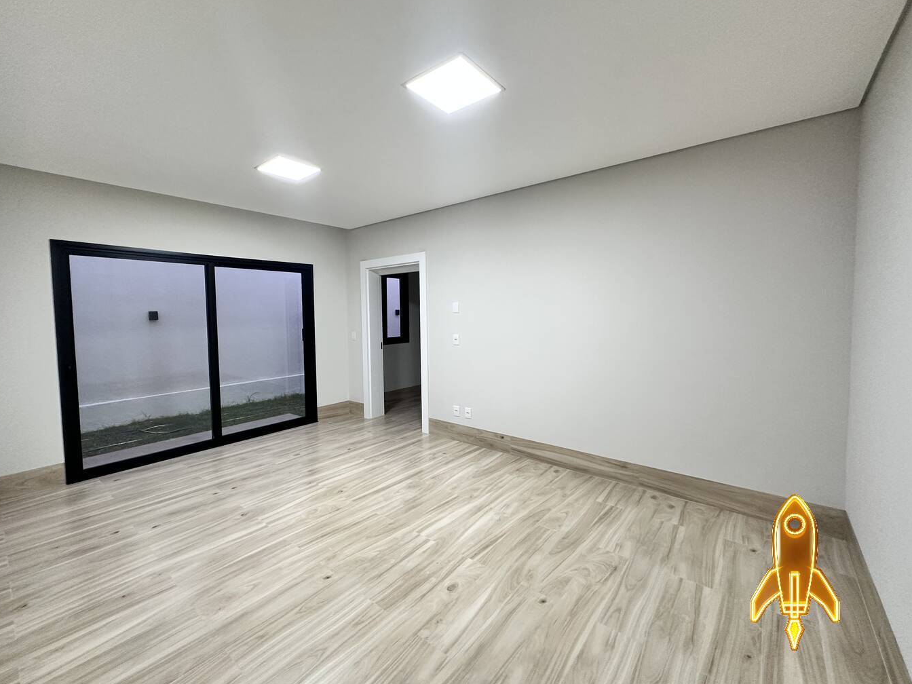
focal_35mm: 15
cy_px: 335
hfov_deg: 98.1
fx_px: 395
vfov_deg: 81.7
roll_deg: +0.8
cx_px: 436
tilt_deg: -2.1
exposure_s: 1/120
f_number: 2.2
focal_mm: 2.22
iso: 250
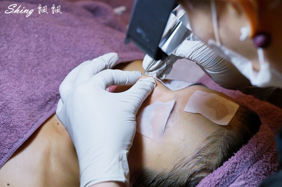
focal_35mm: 90
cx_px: 141
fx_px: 704
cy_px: 94
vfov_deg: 15.2
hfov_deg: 22.6
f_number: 5.6
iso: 200
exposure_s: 1/100
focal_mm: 60
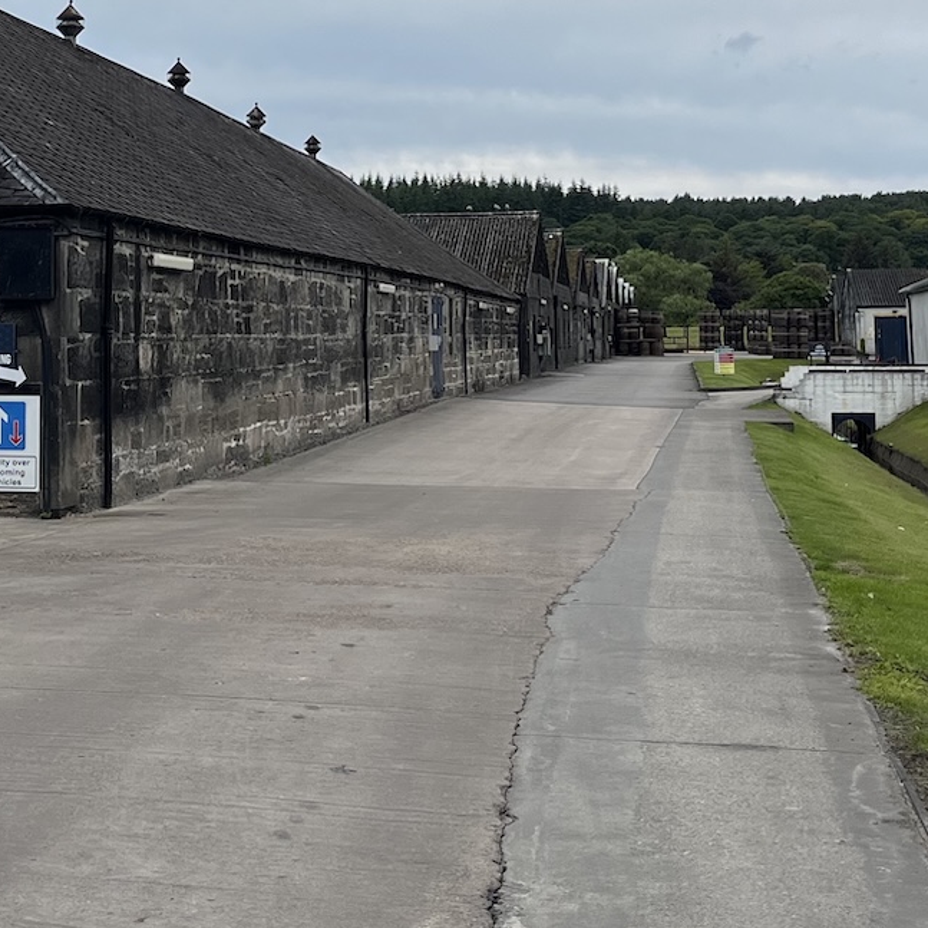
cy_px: 192
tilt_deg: +2.7
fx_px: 2153
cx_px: 153
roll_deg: +0.9
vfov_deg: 24.0
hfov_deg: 23.9
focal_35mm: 71
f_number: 1.6
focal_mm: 5.1
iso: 50
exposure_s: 1/2632
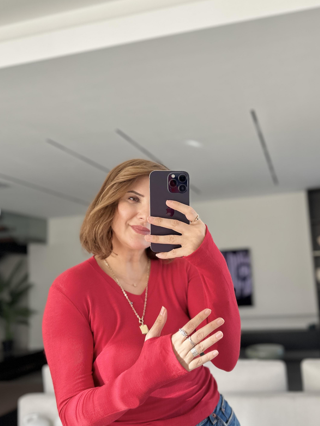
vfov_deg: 53.9
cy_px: 219
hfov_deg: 41.4
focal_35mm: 34
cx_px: 206
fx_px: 419
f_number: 1.78
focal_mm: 6.86
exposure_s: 1/121
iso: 125
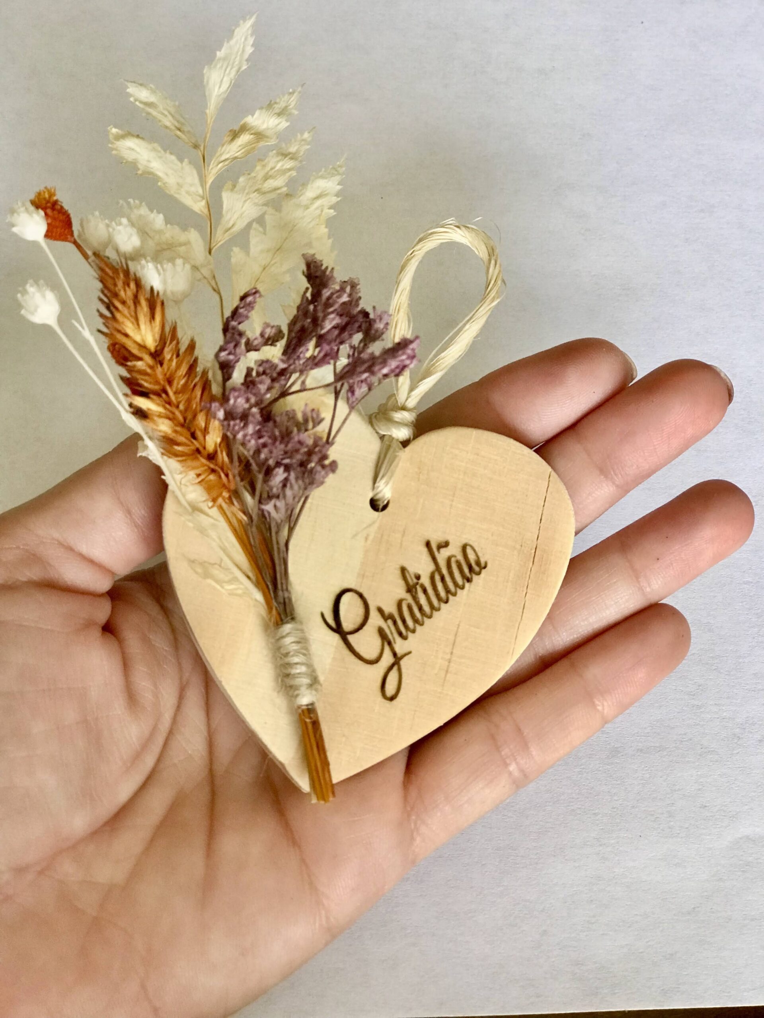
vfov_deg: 33.8
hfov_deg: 25.7
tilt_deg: -64.9
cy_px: 509
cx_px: 382
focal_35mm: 57
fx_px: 1677
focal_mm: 6.6
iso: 50
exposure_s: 1/50
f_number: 2.8
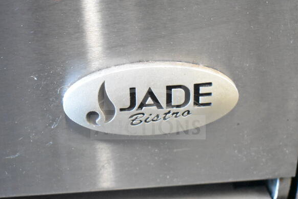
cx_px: 148
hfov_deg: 31.9
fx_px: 522
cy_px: 99
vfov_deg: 21.6
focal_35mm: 63
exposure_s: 1/60
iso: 12800
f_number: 4.8
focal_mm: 40
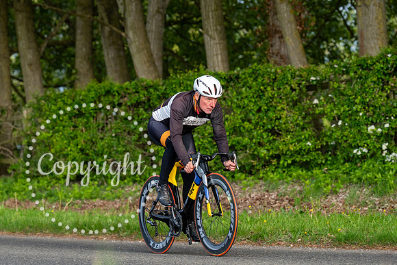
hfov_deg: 12.9
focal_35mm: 159
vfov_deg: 8.6
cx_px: 217
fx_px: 1758
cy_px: 120
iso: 1250
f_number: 4
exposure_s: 1/1000
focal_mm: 146
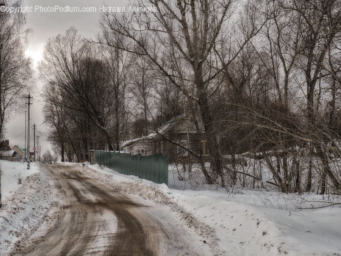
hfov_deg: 38.2
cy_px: 128
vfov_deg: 29.1
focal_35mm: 50
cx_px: 170
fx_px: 493
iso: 250
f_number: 8
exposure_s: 1/80
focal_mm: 25
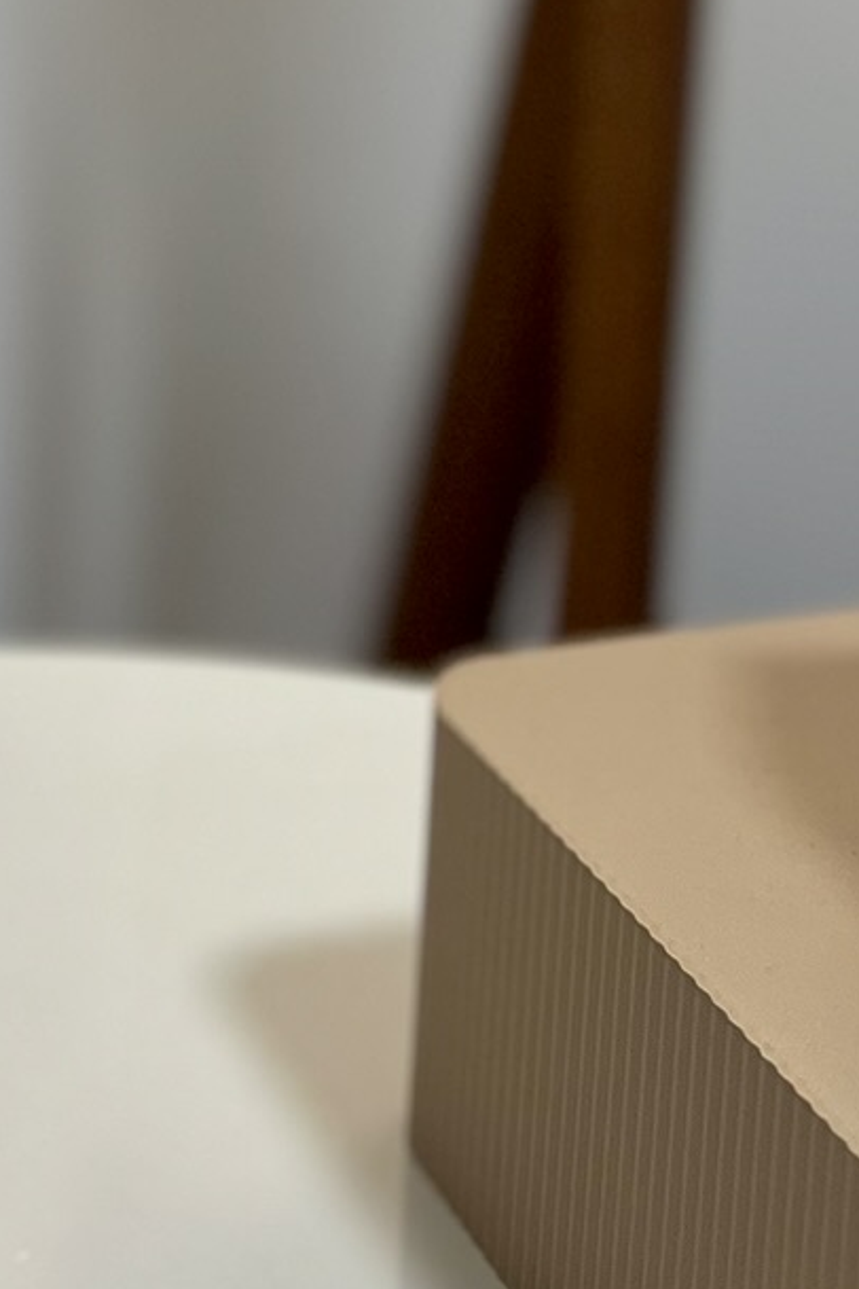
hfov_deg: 14.6
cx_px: -144
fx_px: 3257
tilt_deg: -7.1
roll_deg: -1.6
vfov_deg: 19.7
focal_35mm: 91
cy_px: -603
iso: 64
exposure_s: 1/60
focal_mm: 5.7
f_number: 1.5
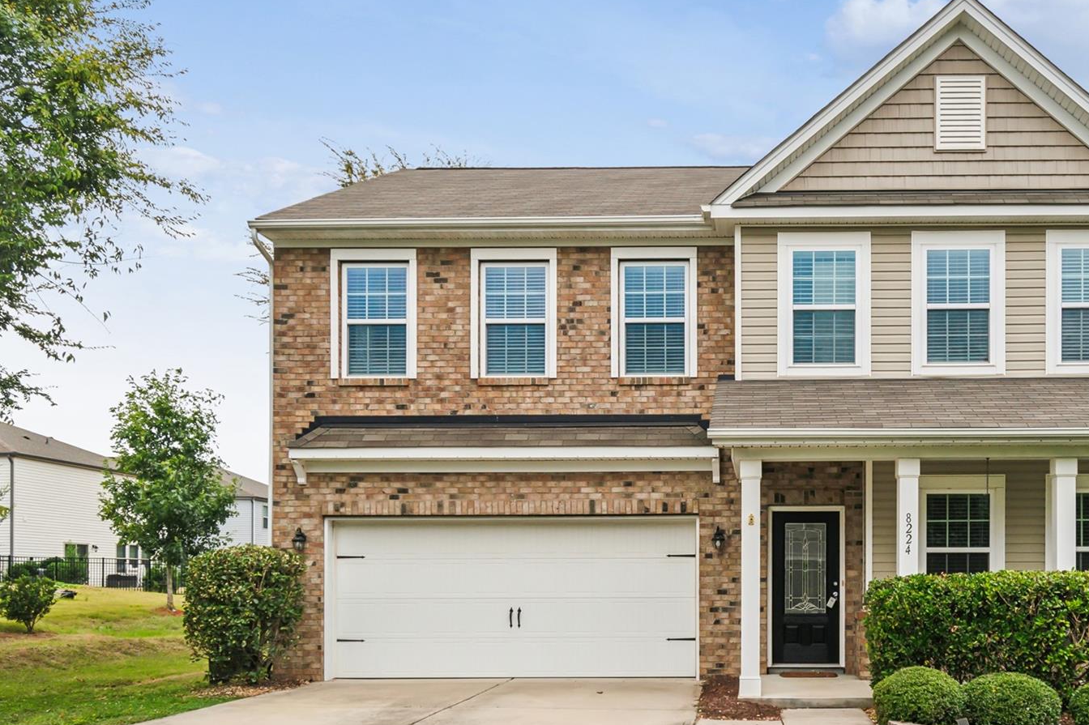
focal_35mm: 32
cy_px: 483
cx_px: 751
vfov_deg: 40.6
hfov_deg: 57.1
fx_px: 968
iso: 100
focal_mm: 14
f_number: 5
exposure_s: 1/100
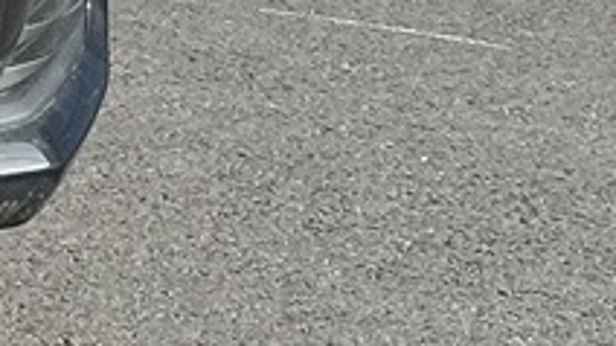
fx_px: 5812
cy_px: -645
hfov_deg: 5.7
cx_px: -1255
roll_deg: +0.7
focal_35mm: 356
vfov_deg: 3.3
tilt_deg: -0.4
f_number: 1.78
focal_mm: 6.86
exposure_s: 1/756
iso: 64
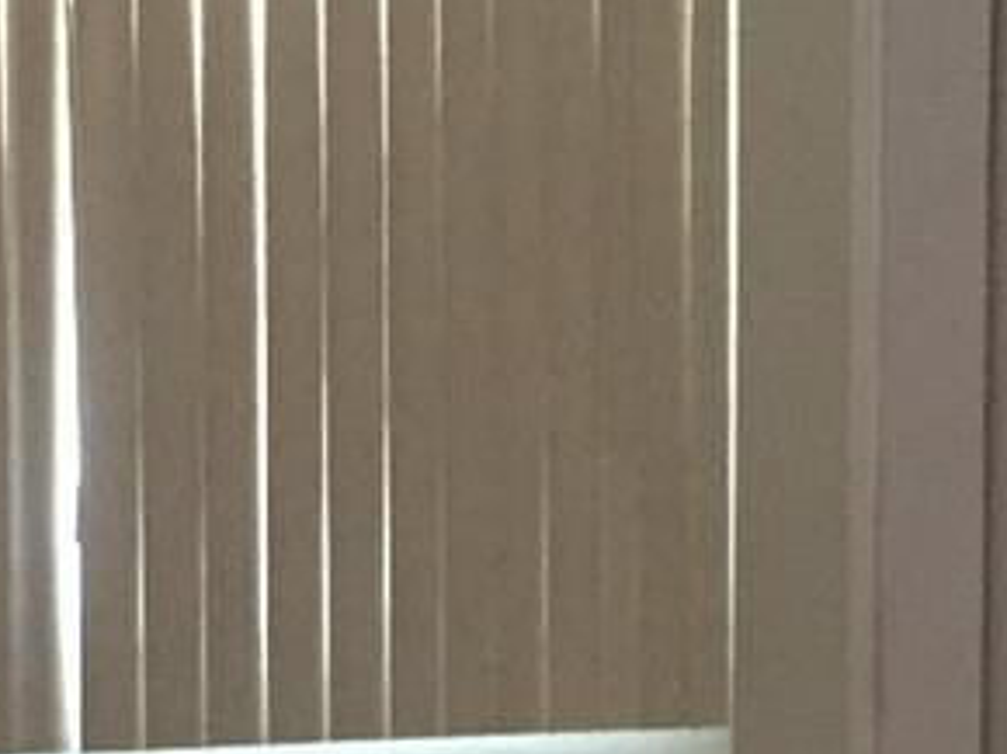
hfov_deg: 13.2
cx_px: 611
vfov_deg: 9.8
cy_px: 744
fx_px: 4360
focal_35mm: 150
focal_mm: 4.15
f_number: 2.2
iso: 500
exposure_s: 1/15
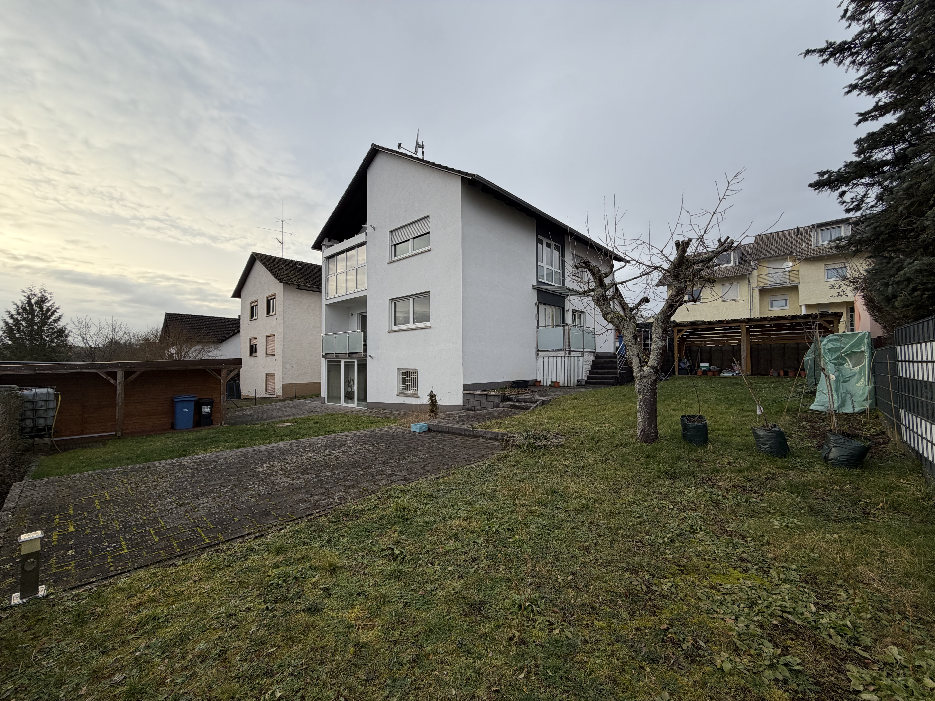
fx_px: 378
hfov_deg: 102.1
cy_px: 350
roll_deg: +0.4
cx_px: 468
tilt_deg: +0.9
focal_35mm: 14
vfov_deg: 85.7
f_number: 2.2
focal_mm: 2.22
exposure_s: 1/531
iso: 40
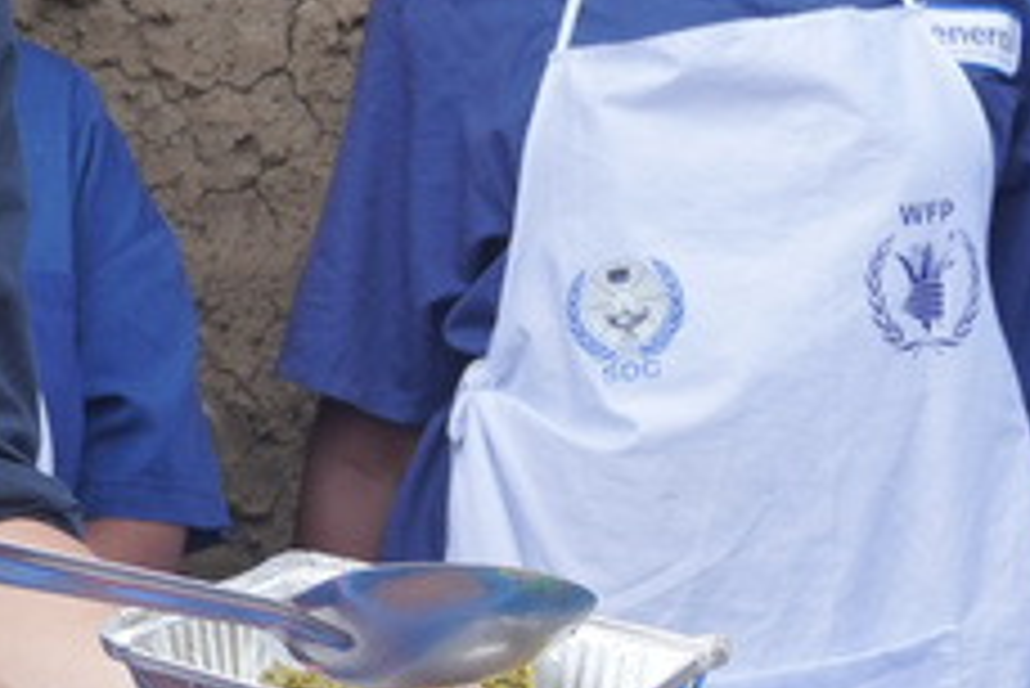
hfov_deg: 15.1
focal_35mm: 134
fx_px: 3836
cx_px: 67
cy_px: 297
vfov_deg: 10.2
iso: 500
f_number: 5
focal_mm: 30
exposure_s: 1/800
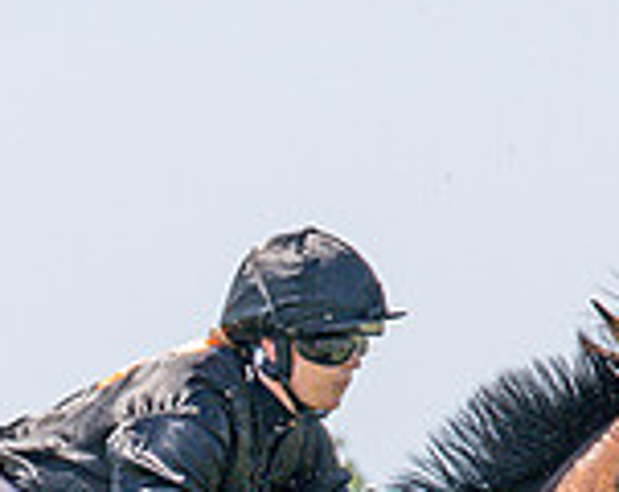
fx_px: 8625
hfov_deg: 4.1
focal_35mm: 472
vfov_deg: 3.3
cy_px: 742
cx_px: 197
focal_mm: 70
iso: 200
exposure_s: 1/1600
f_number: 4
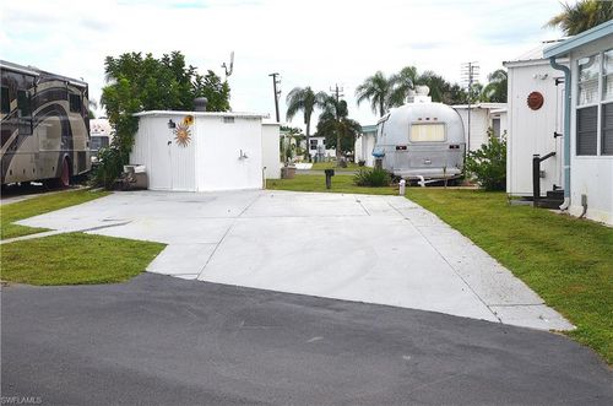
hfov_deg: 35.1
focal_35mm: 57
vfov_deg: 23.7
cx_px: 306
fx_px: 968
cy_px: 203
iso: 800
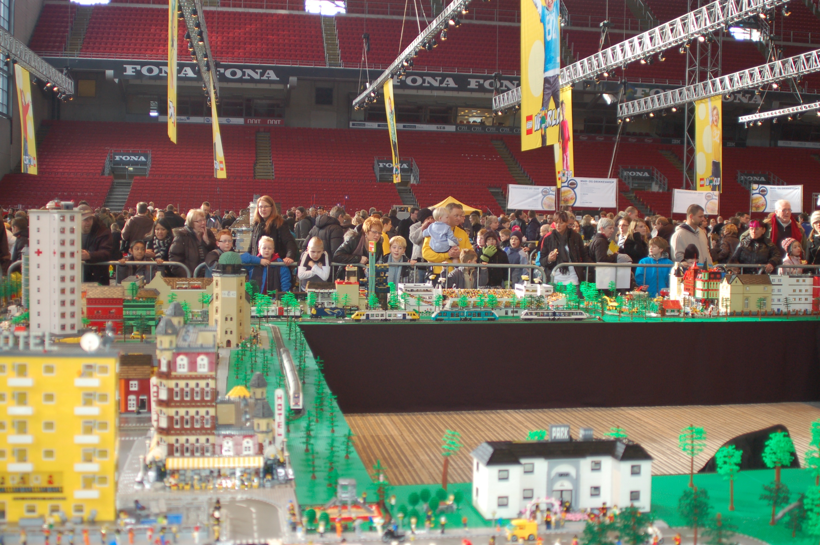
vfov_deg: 31.8
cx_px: 410
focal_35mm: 42
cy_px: 272
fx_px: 956
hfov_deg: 46.4
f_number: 2.8
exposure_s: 1/80
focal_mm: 28
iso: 400
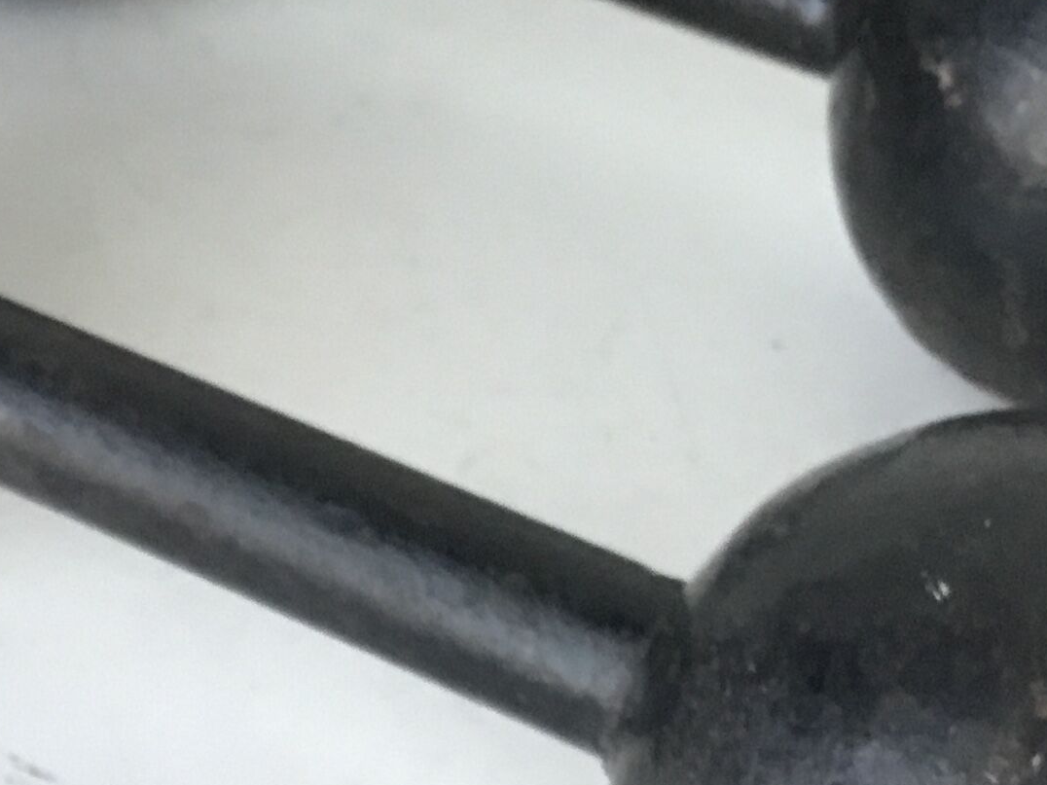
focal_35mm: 94
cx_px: 391
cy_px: 232
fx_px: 2843
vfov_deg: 15.7
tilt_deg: -36.8
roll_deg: +1.9
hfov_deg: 20.8
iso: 160
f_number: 2.4
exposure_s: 1/33
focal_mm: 3.3
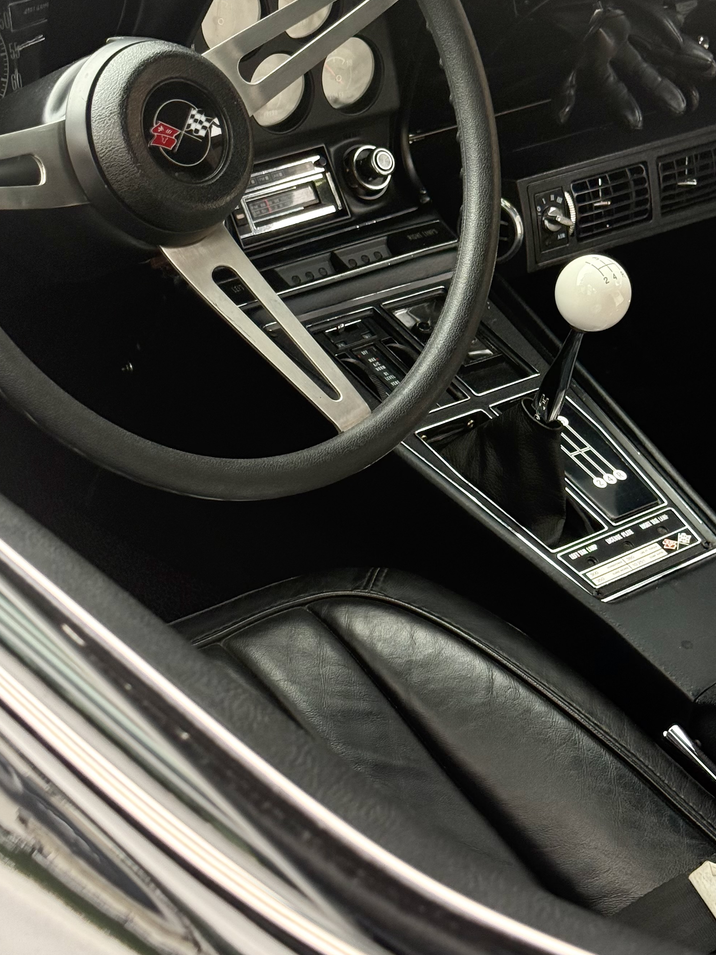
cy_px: 387
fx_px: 2013
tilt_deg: -28.4
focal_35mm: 73
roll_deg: +0.3
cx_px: 442
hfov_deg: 20.1
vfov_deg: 26.6
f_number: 1.78
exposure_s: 1/160
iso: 200
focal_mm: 6.76
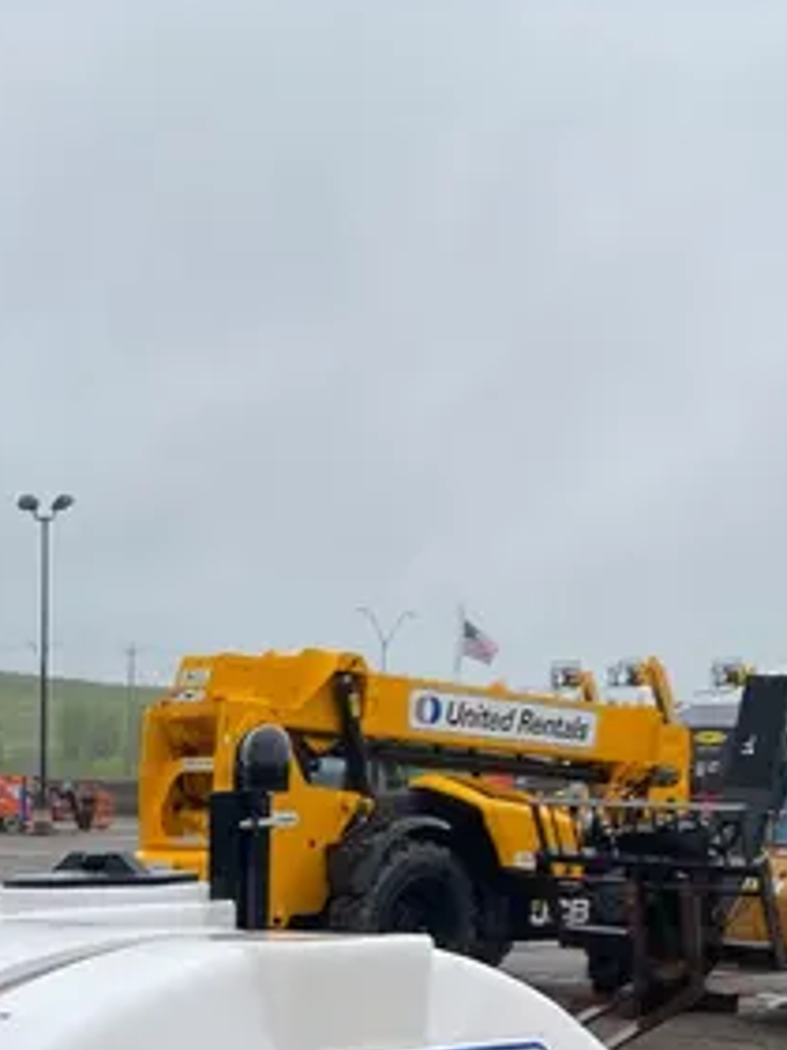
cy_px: 1206
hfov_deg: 20.6
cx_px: -75
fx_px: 2061
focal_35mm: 68
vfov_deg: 26.0
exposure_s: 1/549
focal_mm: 4.25
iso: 32
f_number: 1.8
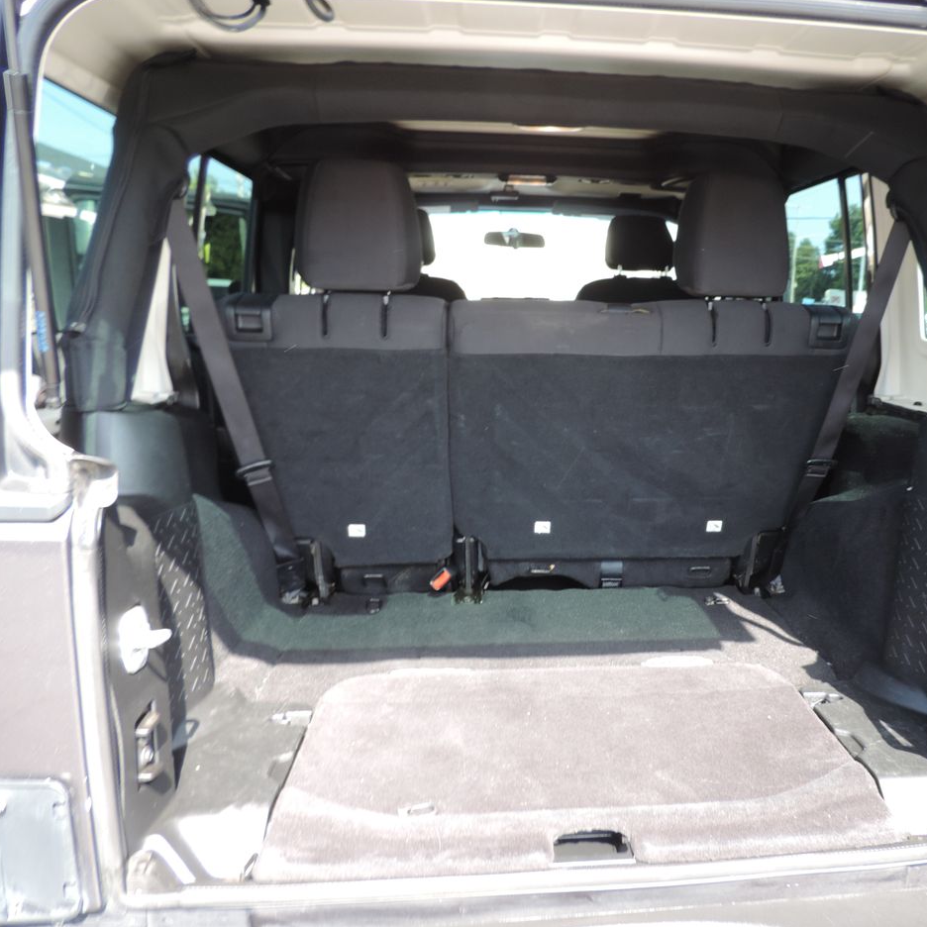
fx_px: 879
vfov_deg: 55.6
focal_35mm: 29
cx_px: 593
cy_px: 469
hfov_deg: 54.8
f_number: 3
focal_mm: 4.3
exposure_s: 1/50
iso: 80
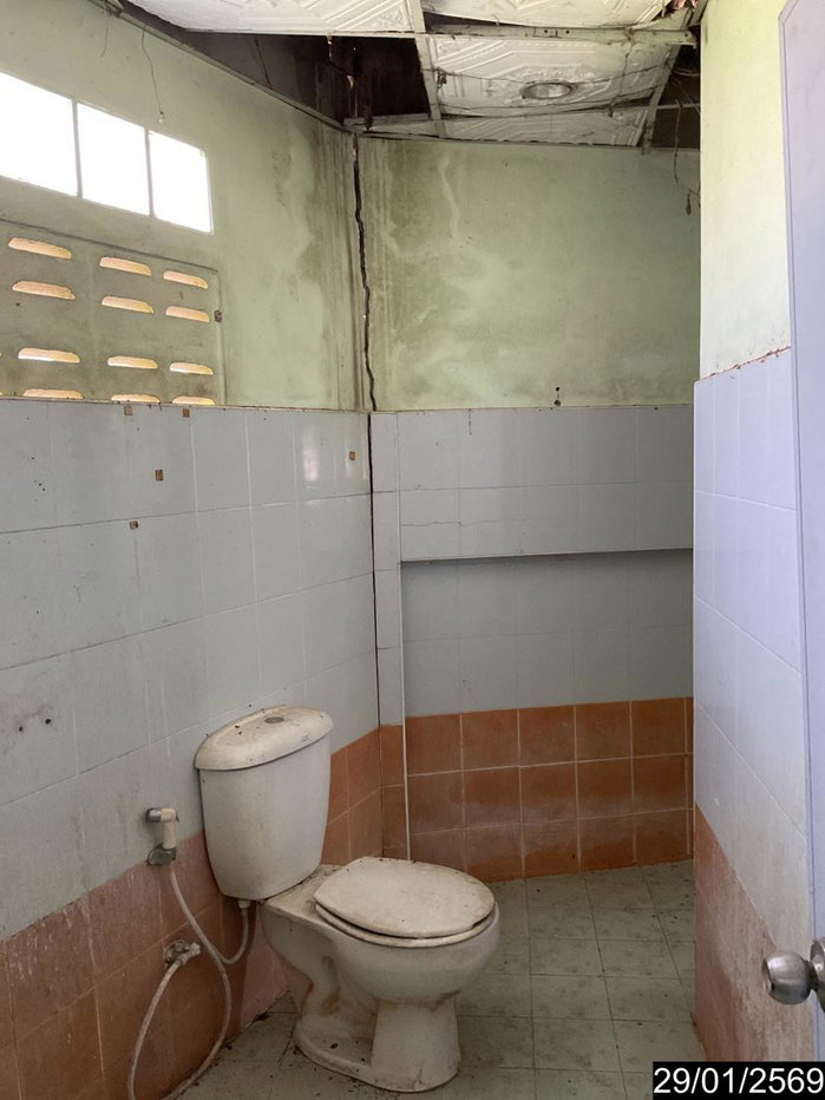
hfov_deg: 48.2
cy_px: 550
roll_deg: +1.5
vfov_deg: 61.7
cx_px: 412
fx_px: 922
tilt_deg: -5.0
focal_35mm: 29
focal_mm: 3
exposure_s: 1/60
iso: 250
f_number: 1.8
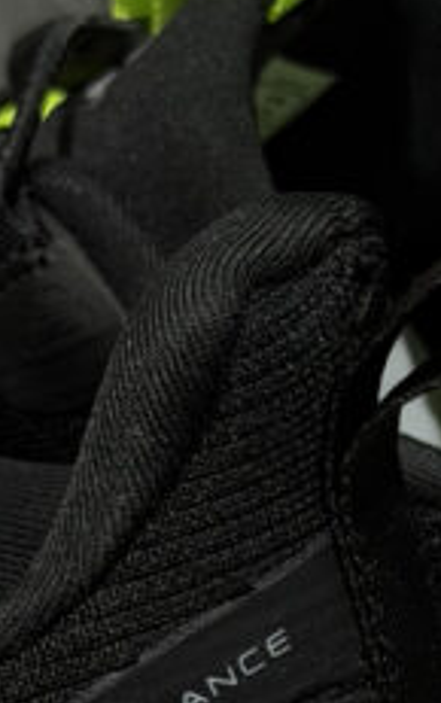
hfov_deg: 7.5
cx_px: 371
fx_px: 3374
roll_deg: +2.2
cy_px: 803
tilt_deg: -20.7
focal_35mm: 176
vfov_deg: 11.7
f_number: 1.78
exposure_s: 1/40
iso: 250
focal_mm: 6.76
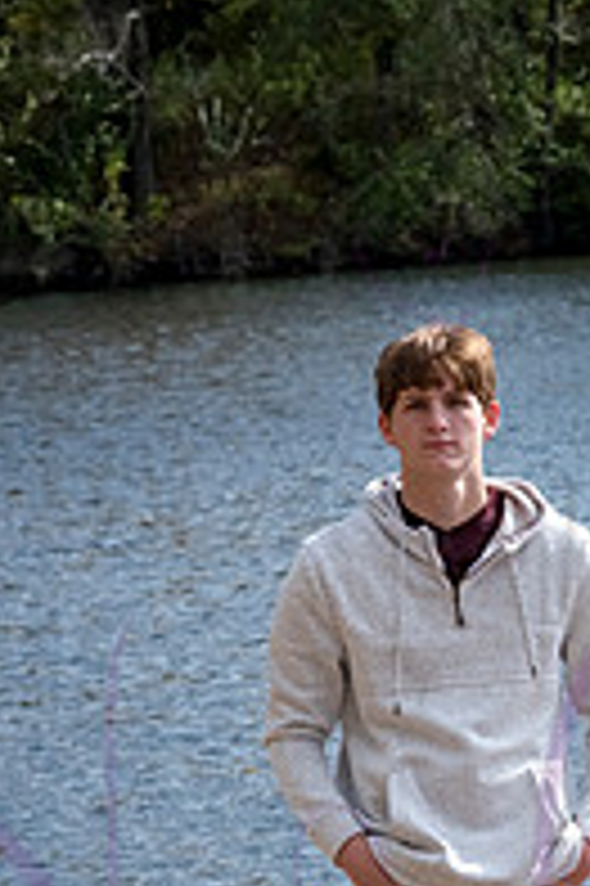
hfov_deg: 4.5
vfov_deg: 6.7
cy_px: 675
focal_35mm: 308
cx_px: 441
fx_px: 7584
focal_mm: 135
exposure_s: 1/640
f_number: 11
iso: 800
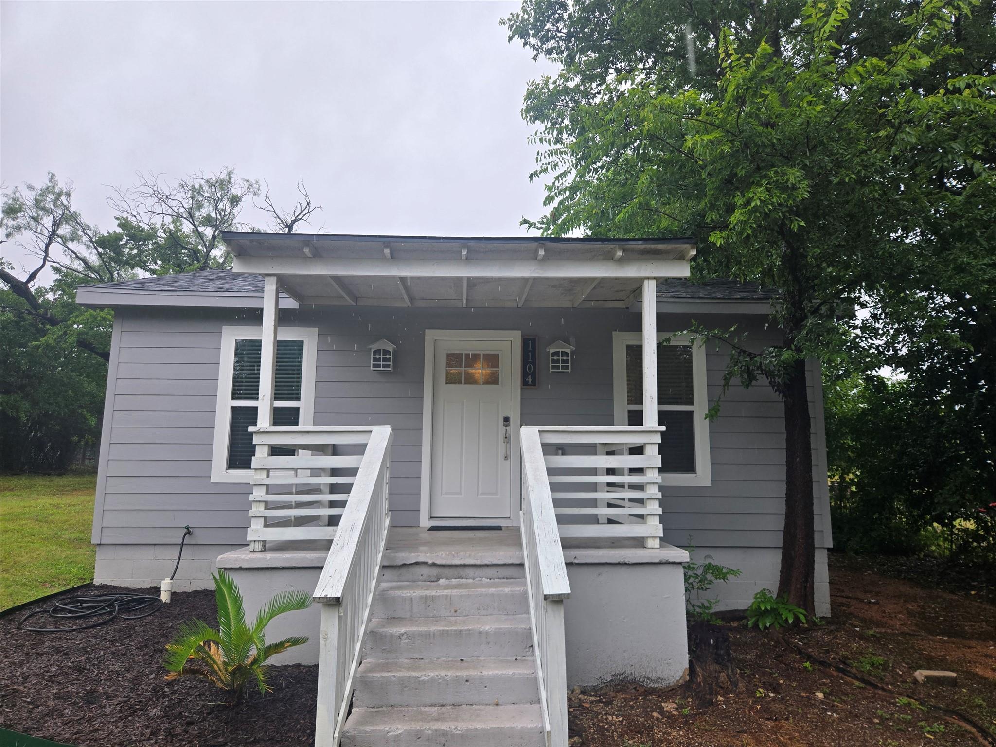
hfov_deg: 73.9
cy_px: 374
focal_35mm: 23
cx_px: 498
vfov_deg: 58.9
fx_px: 662
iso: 80
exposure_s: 1/508
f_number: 1.8
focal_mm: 5.4
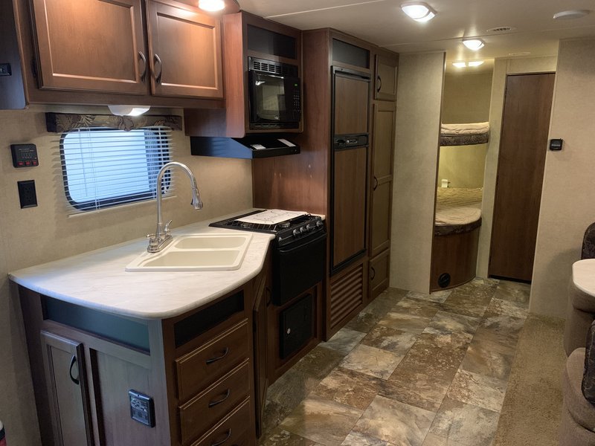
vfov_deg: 53.1
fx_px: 447
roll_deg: +1.9
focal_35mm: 26
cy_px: 223
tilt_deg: -10.9
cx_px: 298
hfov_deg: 67.3
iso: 500
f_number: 1.8
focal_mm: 4.25
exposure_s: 1/30
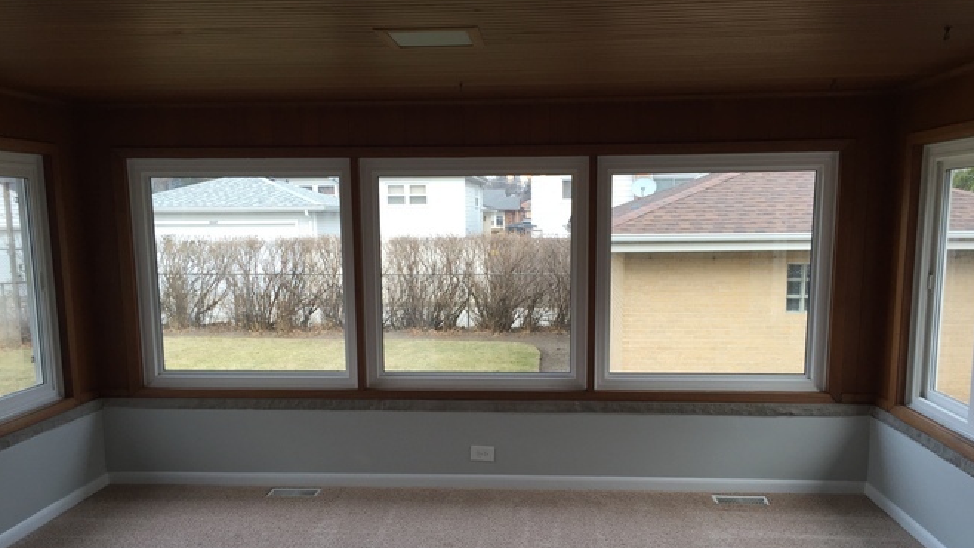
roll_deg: +0.2
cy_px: 348
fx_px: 826
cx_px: 485
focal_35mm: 32
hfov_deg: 61.0
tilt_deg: -8.0
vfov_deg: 36.4
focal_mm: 4.15
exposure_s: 1/120
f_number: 2.2
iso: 32
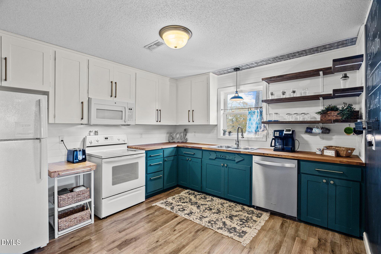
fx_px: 169
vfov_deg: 73.7
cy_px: 127
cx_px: 190
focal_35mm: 16
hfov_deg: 96.7
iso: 400
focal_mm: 16
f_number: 8
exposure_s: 1
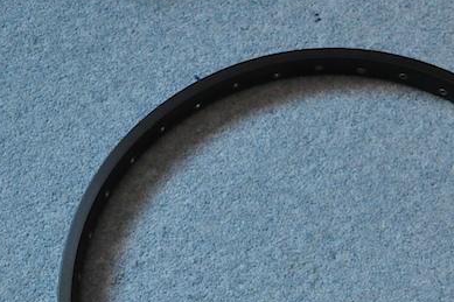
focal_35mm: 71
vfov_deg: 18.2
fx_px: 895
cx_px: 362
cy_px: 366
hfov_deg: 27.9
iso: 1600
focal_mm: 18
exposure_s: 1/50
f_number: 3.5
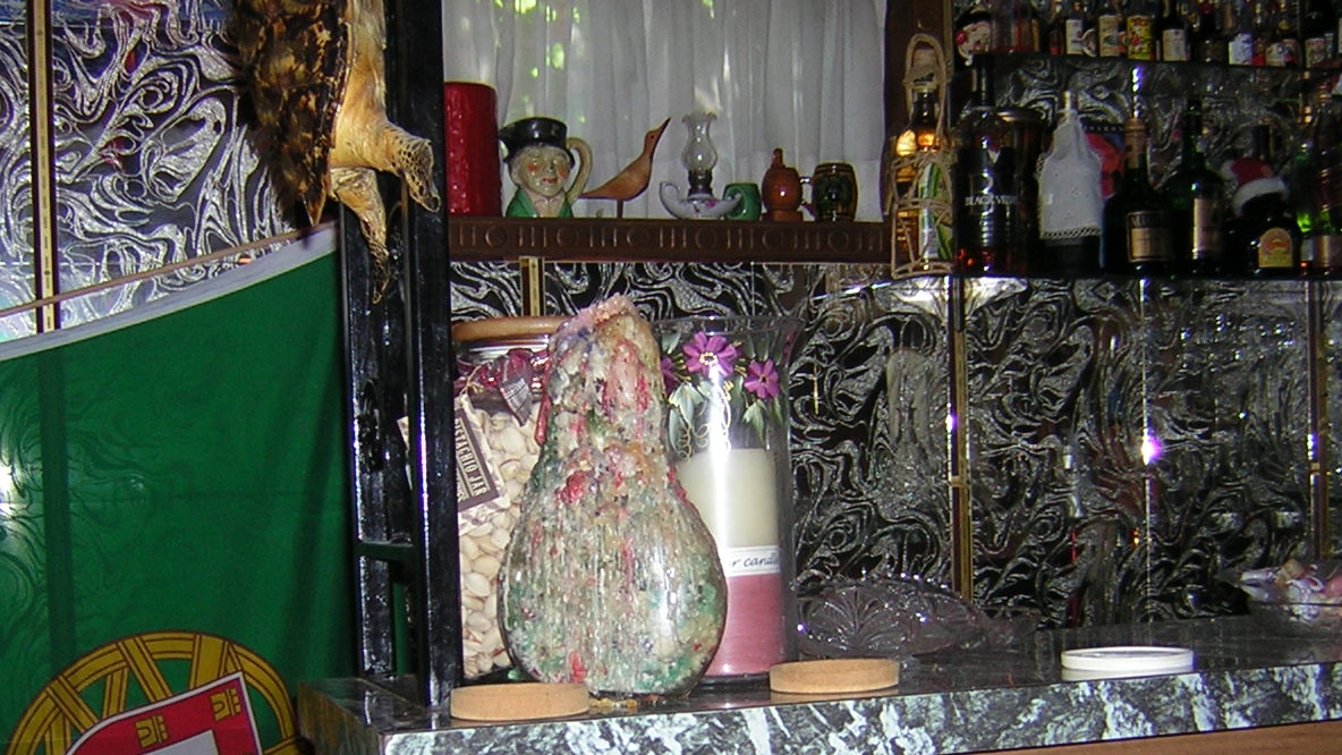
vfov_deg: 22.4
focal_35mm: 53
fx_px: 1886
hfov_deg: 39.2
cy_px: 571
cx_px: 716
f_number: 2.6
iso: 50
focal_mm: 4.7
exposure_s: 1/60.1
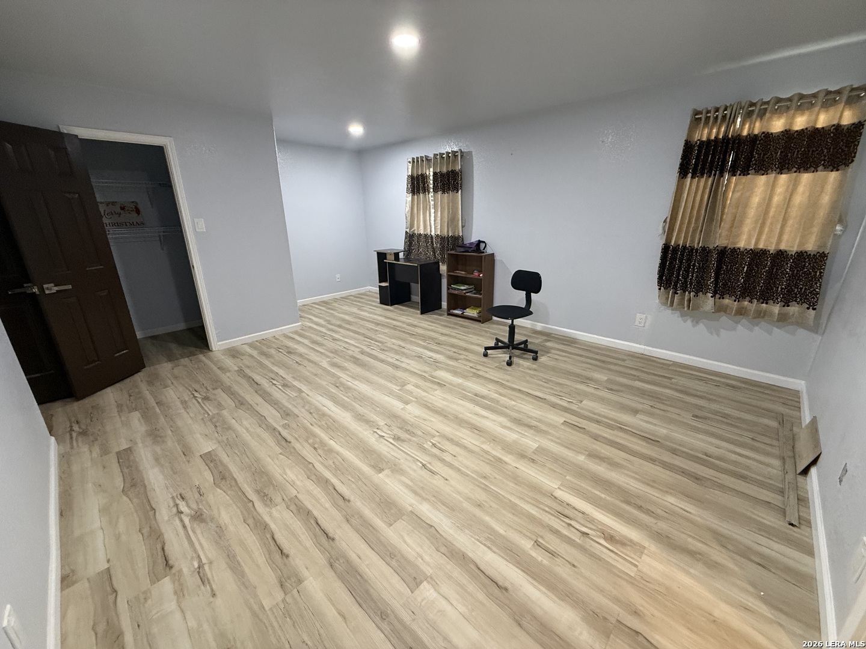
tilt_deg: -17.6
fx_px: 350
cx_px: 433
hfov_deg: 102.1
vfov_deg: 85.7
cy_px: 324
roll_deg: +0.8
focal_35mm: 14
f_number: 2.2
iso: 320
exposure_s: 1/60
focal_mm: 2.22
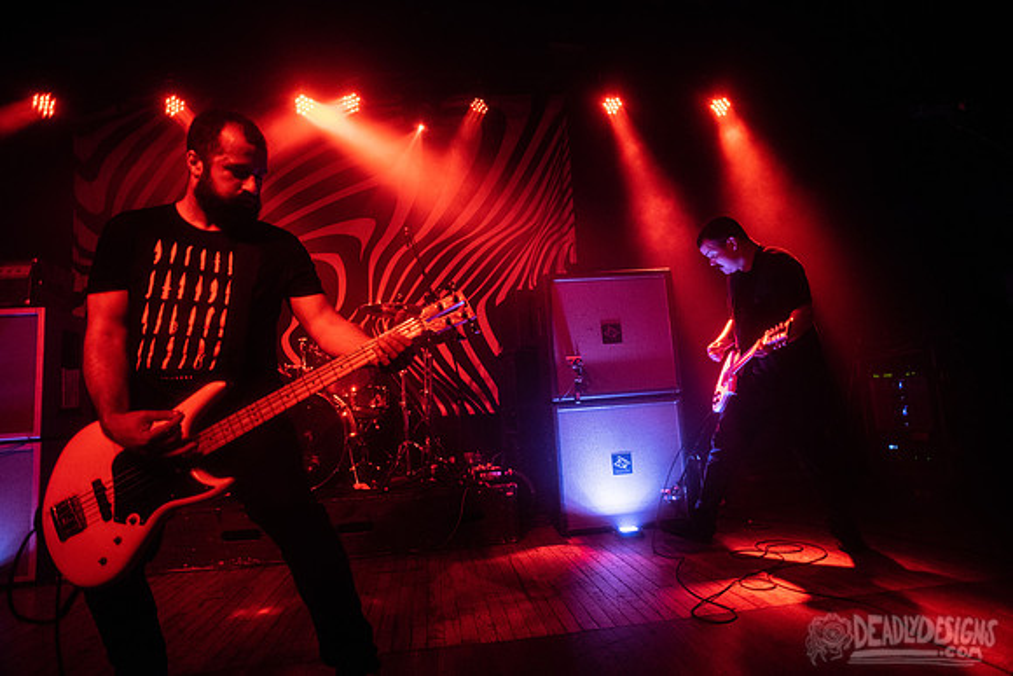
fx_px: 563
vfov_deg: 62.0
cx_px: 506
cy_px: 338
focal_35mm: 20
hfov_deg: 84.0
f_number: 3.2
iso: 3200
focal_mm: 20
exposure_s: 1/400
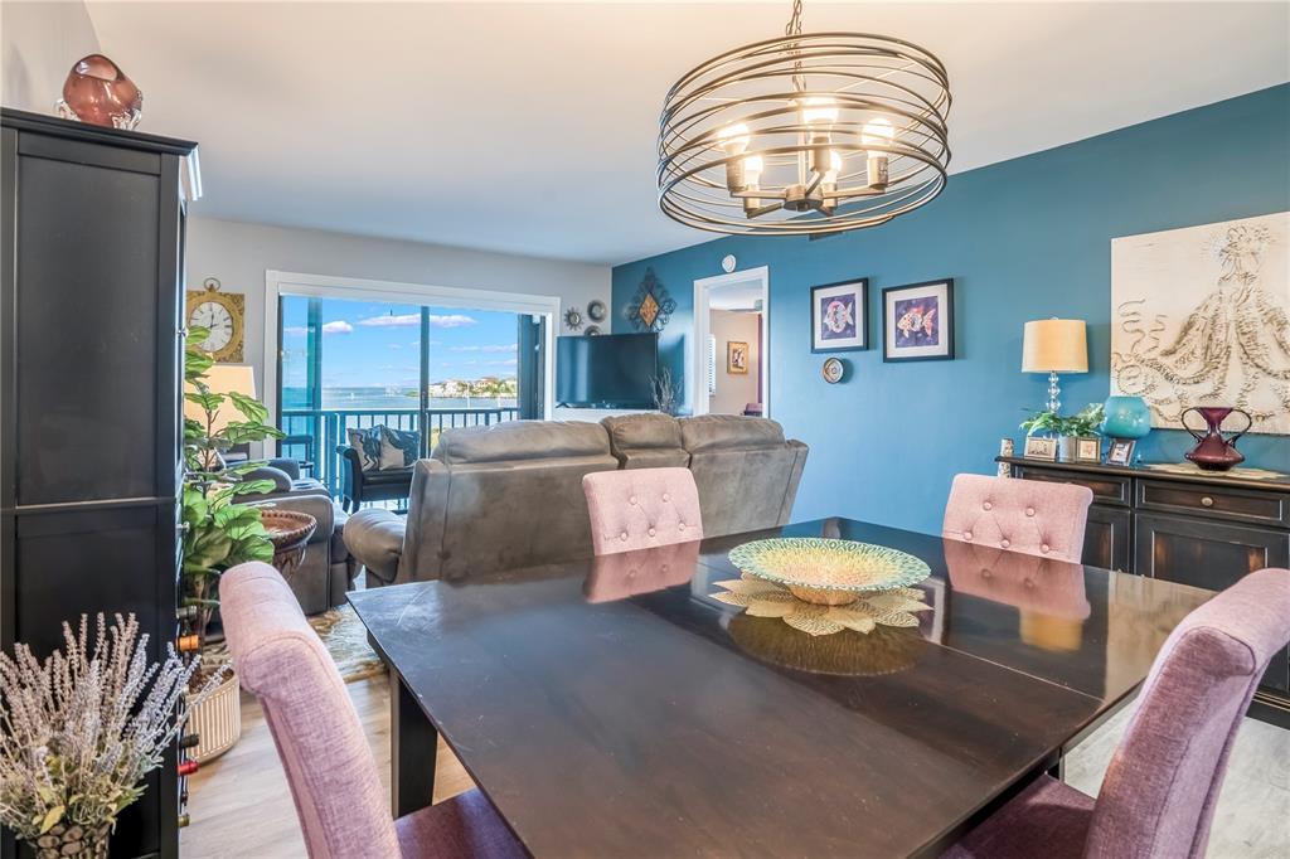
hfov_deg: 96.8
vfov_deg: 73.7
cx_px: 645
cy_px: 430
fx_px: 573
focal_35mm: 16
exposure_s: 1/125
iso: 400
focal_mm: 16
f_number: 8
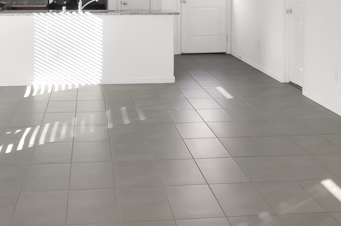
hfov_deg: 31.4
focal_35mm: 64
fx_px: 605
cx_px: 185
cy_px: 38
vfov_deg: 20.9
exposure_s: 1/100
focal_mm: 16
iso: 400
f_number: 5.3
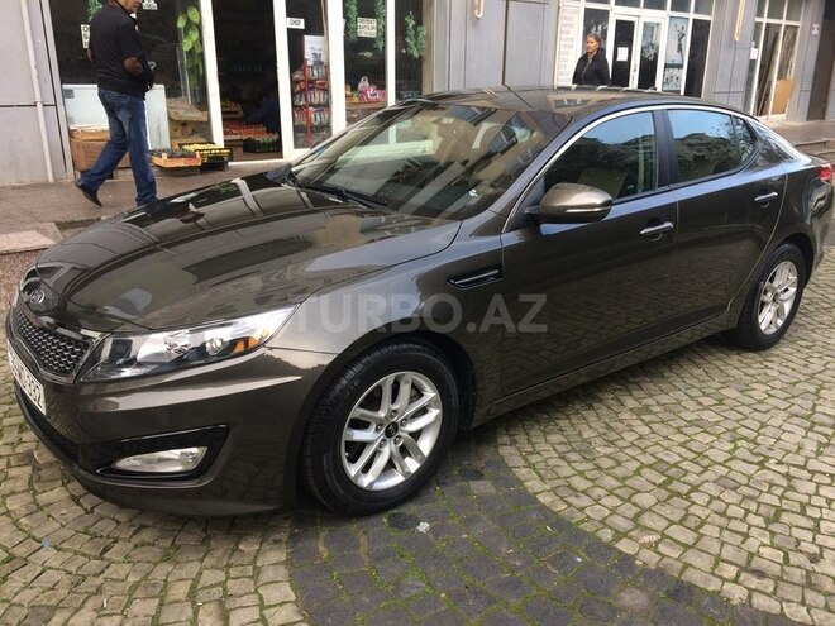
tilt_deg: -18.6
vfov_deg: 48.2
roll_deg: -1.2
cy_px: 313
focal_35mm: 29
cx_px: 418
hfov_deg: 61.7
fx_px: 700
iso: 40
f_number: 2.2
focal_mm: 4.15
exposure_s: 1/100
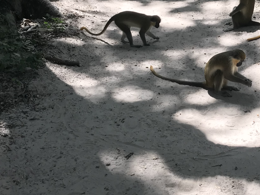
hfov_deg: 27.7
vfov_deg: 20.8
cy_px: 16
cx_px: 200
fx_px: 518
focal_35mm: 69
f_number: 1.8
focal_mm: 3.99
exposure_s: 1/314
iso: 20
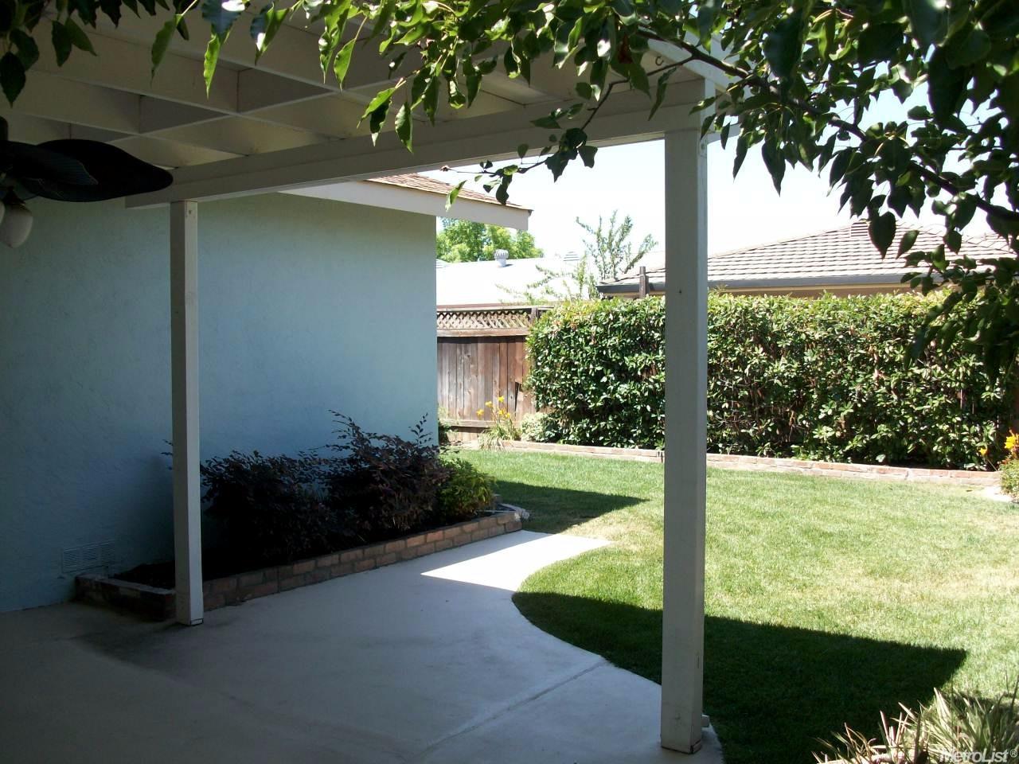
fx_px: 1001
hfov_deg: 54.0
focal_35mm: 34
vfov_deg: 41.8
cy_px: 382
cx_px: 510
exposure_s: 1/326
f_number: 2.8
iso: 64
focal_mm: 5.7
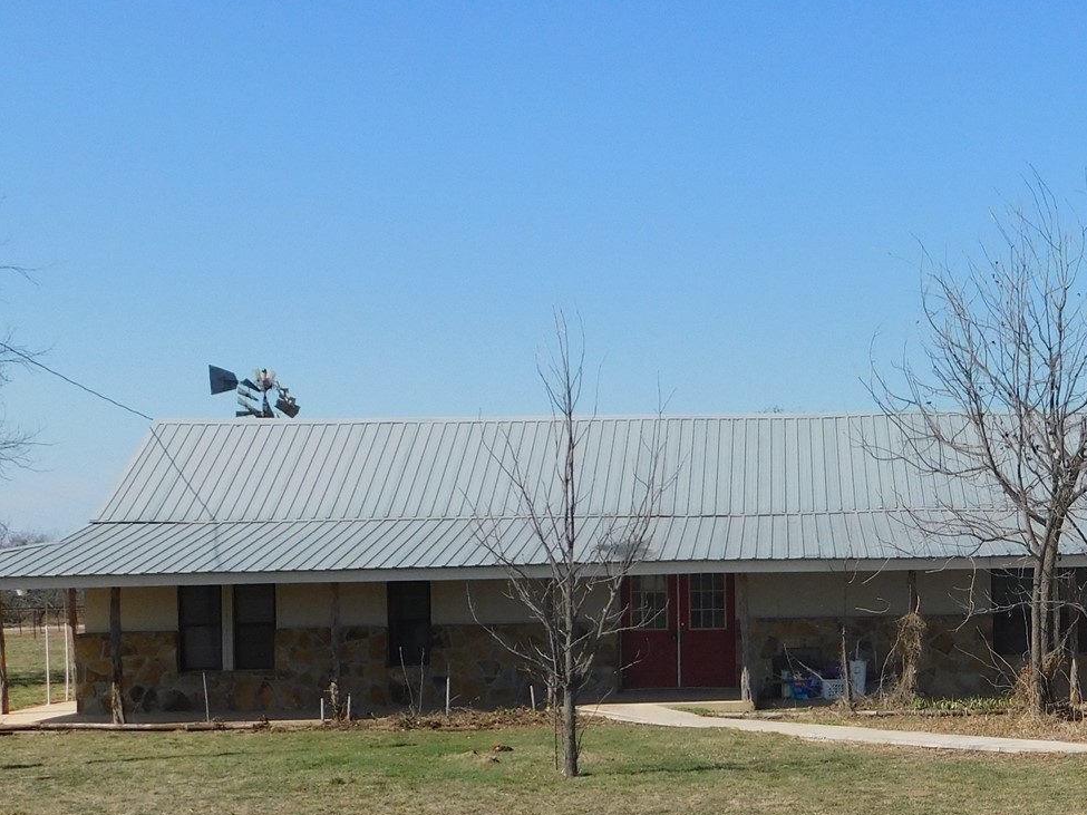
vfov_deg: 23.1
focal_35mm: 63
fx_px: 1978
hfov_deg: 29.5
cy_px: 598
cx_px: 979
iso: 125
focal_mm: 5.3
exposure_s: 1/500
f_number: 6.4
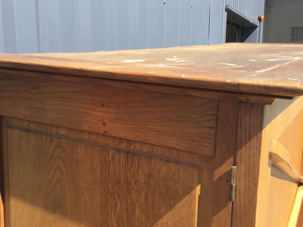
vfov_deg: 34.3
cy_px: 99
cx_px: 138
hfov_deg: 44.7
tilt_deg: -9.6
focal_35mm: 42
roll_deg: -0.3
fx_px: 368
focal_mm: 3.3
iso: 25
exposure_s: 1/458
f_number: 2.4
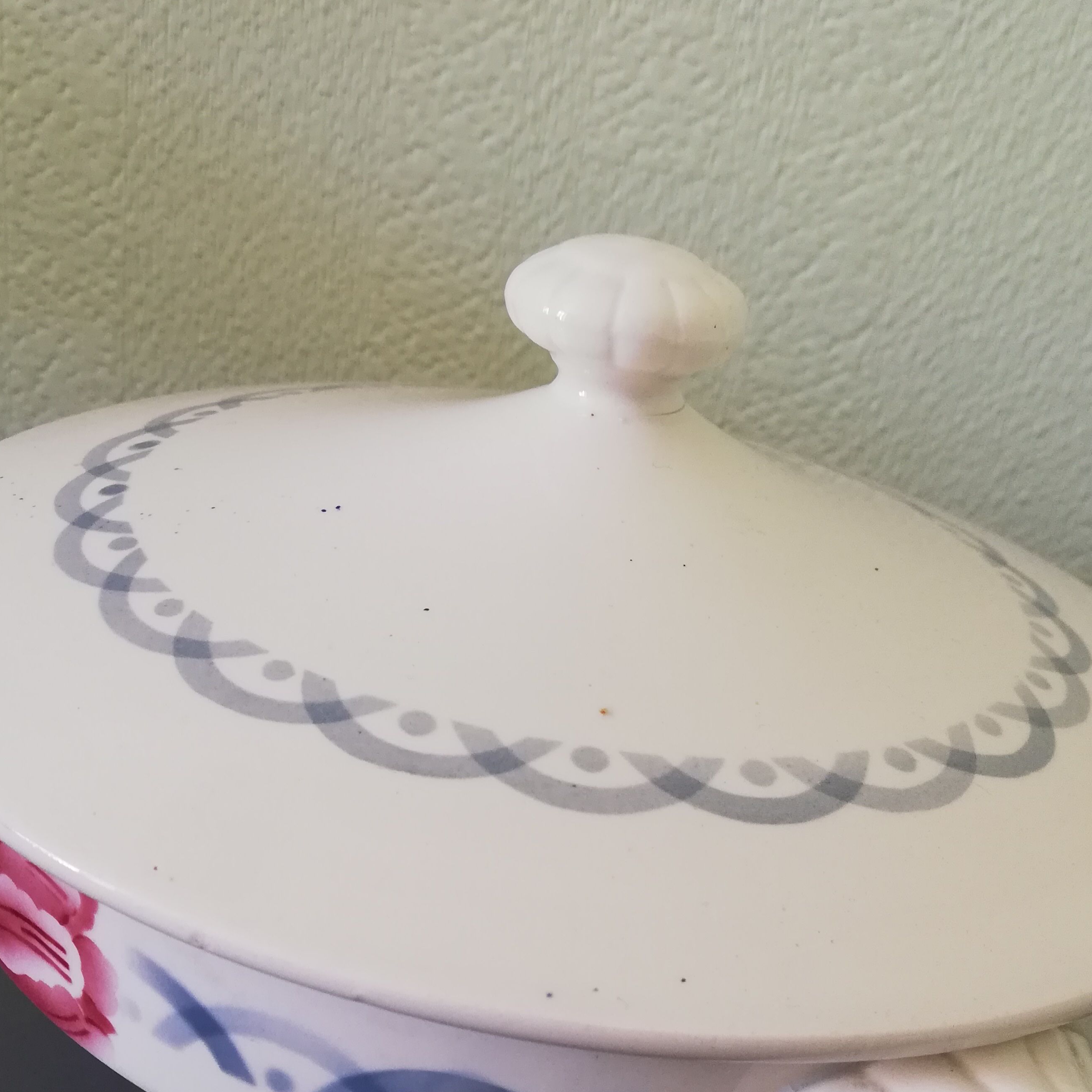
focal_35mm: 42
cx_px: 578
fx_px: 1499
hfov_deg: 40.0
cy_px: 820
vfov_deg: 39.0
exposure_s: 1/30
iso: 200
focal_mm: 3.81
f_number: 2.2
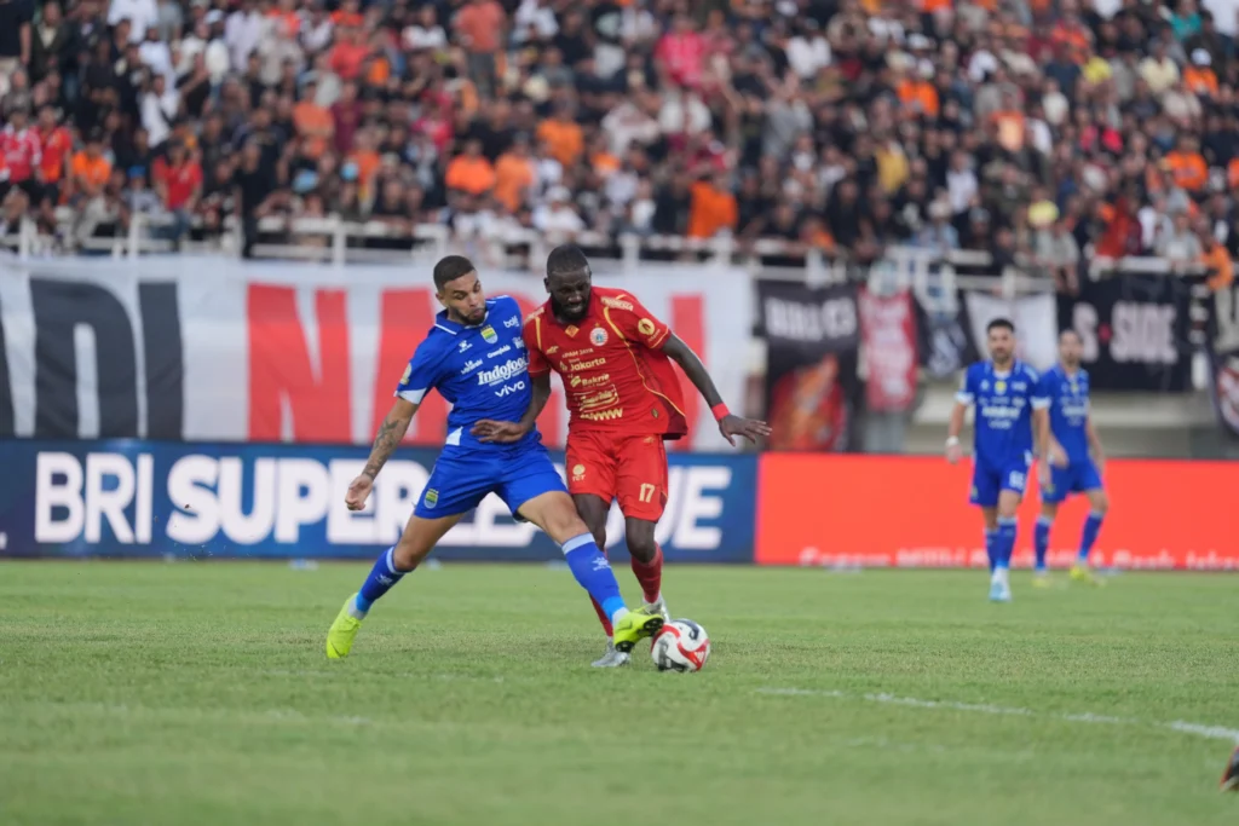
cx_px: 620
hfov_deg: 6.9
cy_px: 413
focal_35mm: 300
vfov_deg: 4.6
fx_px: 10326
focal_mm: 300
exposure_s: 1/1250
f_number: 2.8
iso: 1000
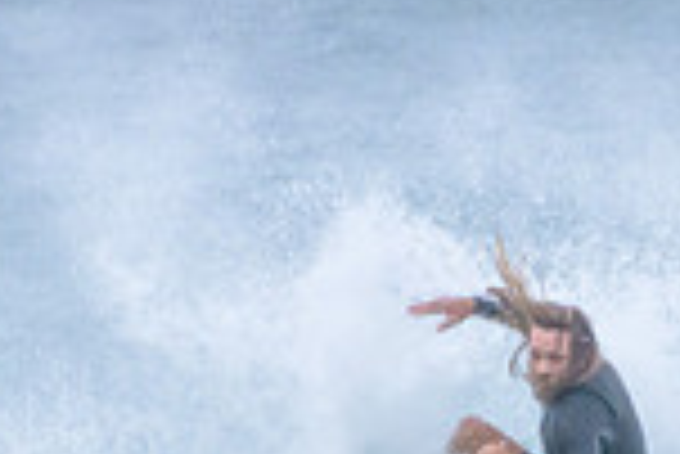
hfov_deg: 0.6
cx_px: 410
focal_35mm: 3457
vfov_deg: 0.4
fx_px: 65360
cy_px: 654
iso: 3600
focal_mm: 900
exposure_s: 1/2000
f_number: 11
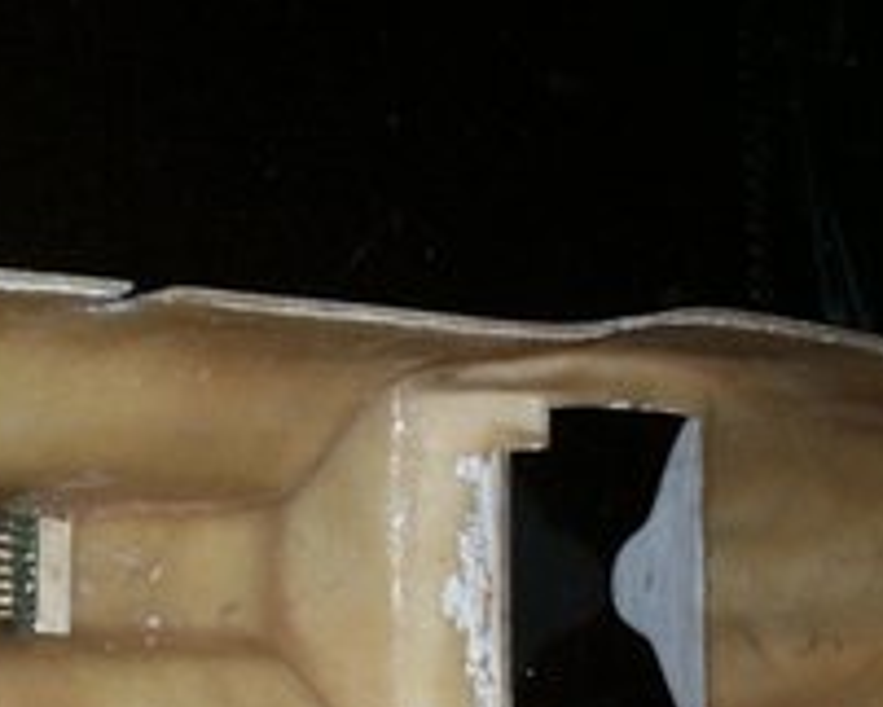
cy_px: 584
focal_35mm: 70
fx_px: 1830
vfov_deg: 21.5
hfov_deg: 27.1
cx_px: 387
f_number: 4.5
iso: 140
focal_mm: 5.9
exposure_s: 1/64
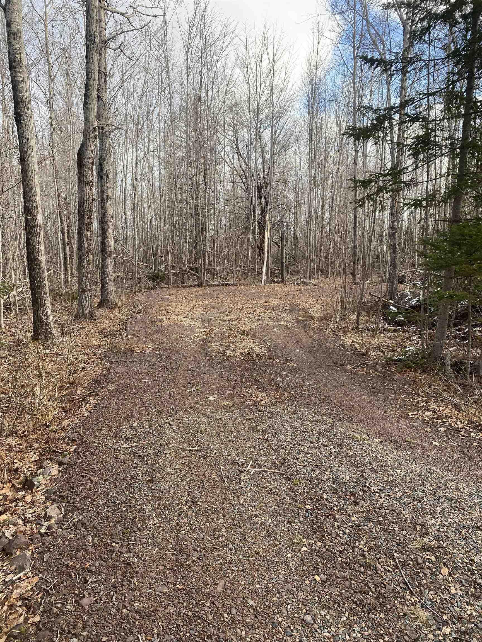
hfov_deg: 53.1
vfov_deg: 67.3
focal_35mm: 26
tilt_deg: -7.9
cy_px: 321
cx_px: 241
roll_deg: +0.7
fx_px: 483
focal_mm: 4.25
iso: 32
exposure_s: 1/536
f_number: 1.8
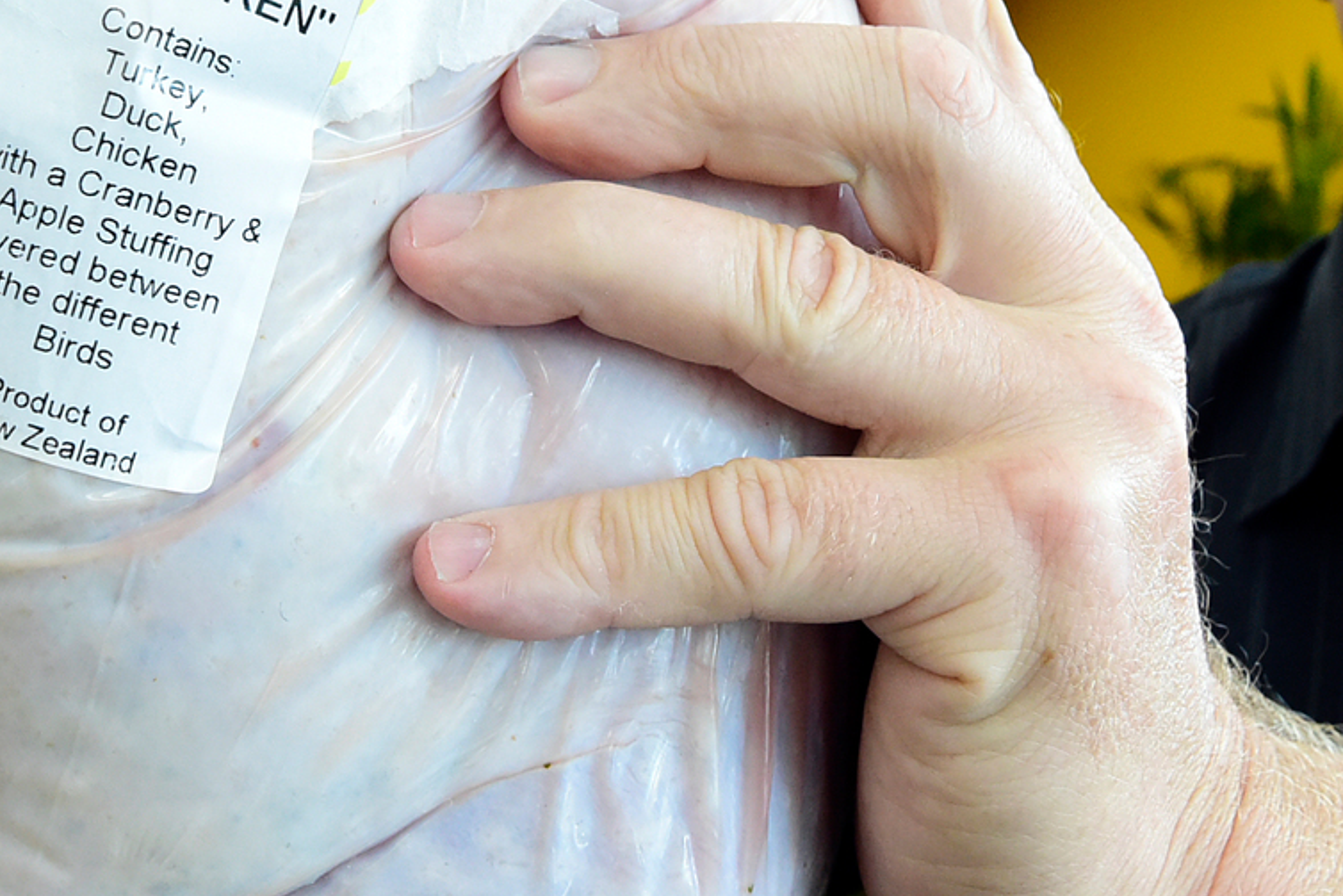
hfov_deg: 35.6
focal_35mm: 56
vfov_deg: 23.9
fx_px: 2089
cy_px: 220
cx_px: 704
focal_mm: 22
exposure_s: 1/160
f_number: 9
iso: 3200
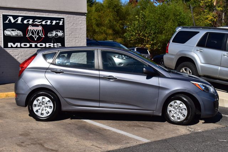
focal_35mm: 51
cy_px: 76
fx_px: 323
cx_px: 114
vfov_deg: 26.5
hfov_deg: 38.9
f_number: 11
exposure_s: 1/500
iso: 200
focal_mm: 34
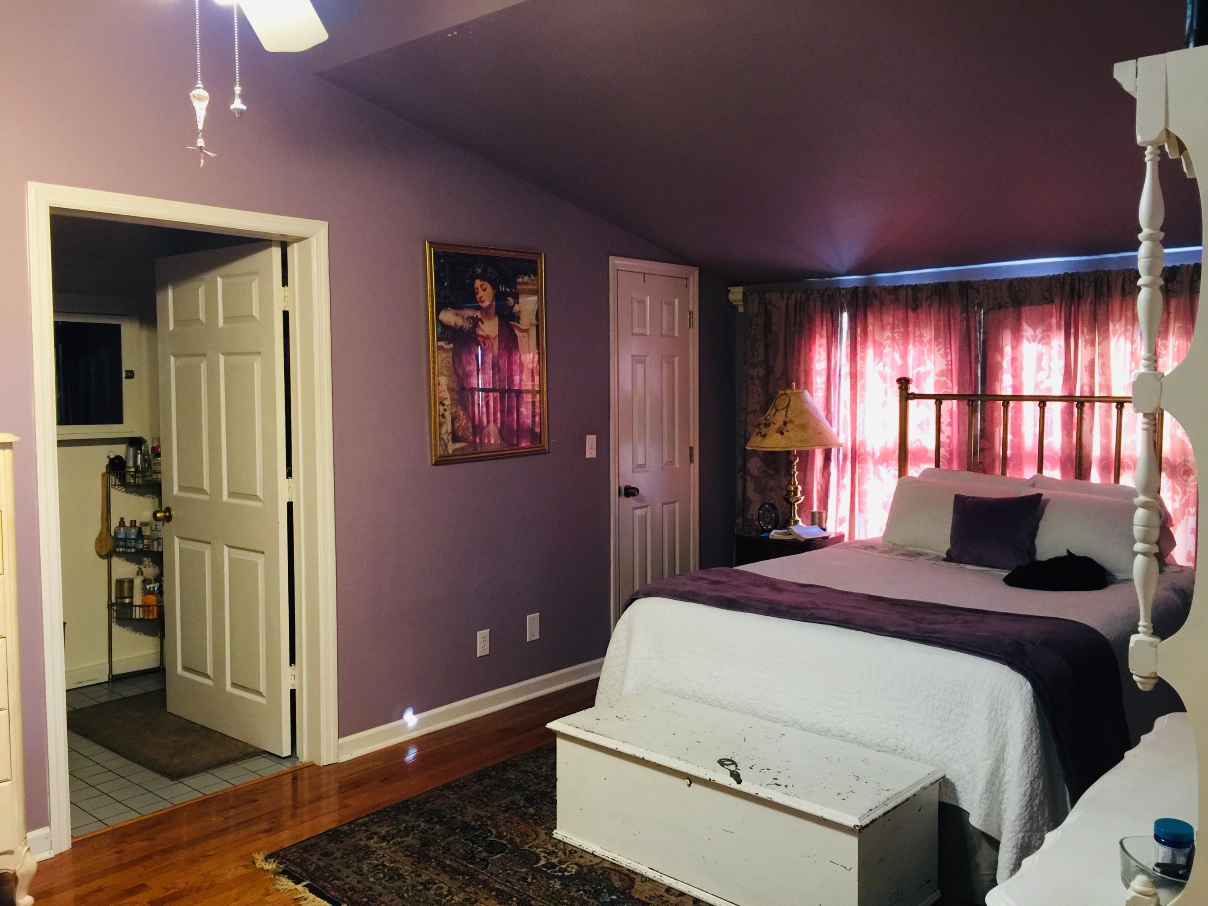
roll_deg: -1.4
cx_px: 604
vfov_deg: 48.2
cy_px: 453
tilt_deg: -3.8
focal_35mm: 29
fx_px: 1012
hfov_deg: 61.7
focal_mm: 4.15
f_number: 2.2
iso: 80
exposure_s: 1/15
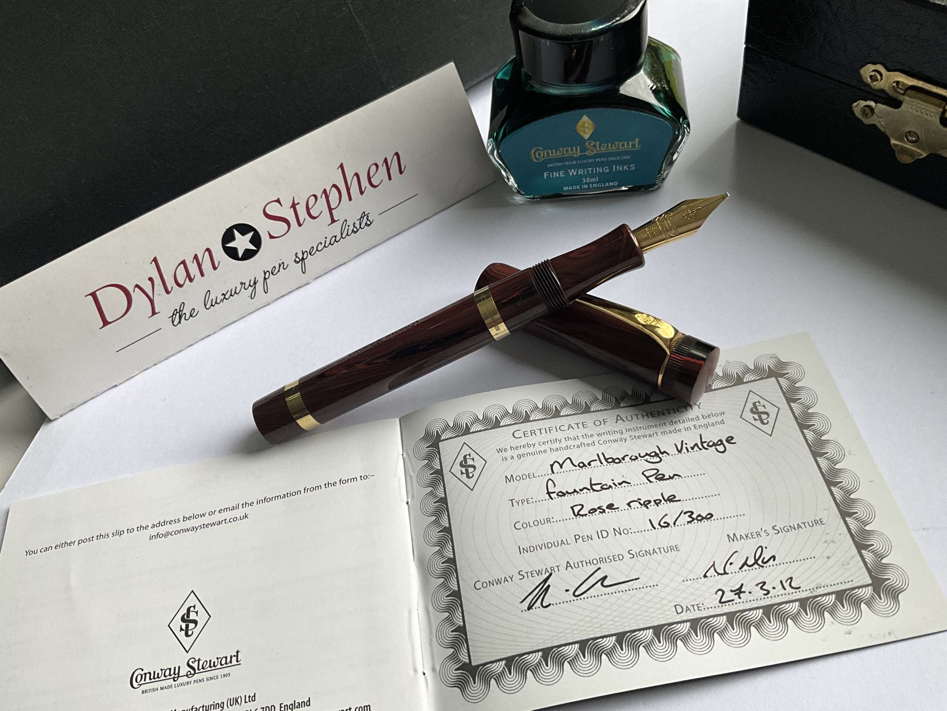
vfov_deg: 48.2
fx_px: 793
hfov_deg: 61.7
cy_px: 356
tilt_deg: -53.2
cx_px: 474
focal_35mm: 29
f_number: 1.8
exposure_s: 1/110
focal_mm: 3
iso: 64
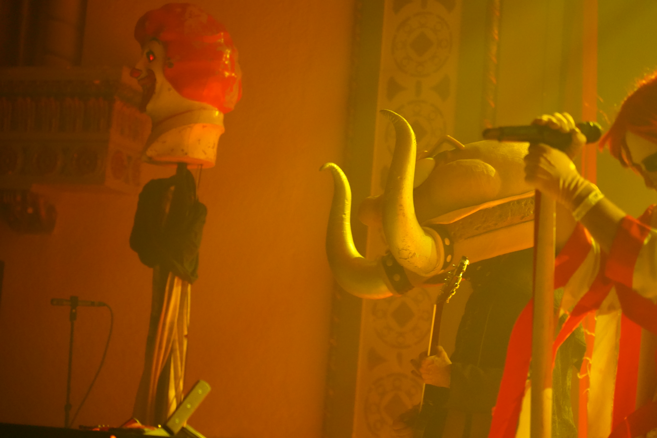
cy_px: 219
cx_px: 328
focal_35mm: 105
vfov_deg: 13.0
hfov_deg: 19.5
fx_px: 1916
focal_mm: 105
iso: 10000
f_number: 4
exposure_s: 1/160
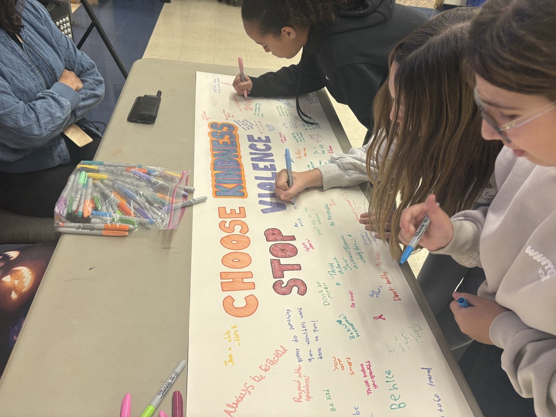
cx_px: 278
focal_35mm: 26
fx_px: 418
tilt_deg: -38.1
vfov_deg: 53.1
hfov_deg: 67.3
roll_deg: -7.9
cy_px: 208
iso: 100
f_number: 1.6
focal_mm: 5.96
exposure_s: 1/120
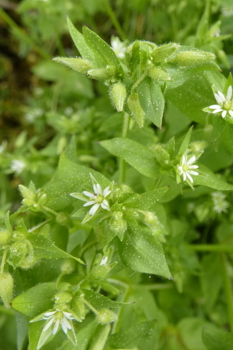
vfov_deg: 58.4
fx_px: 310
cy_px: 149
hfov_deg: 39.5
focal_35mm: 32
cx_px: 186
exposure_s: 1/100
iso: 80
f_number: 3.2
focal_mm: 3.6
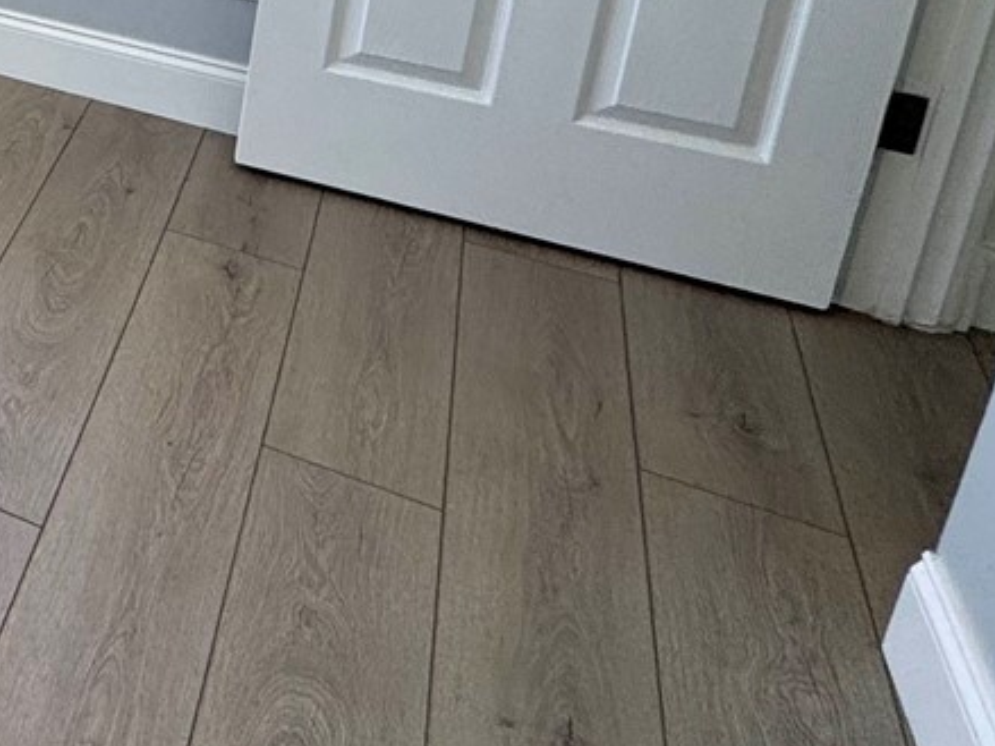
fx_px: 1466
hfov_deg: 24.1
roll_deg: +2.8
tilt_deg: -15.7
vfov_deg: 24.8
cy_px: -227
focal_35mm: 51
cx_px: -666
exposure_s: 1/163
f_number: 2.2
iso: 40
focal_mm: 2.22
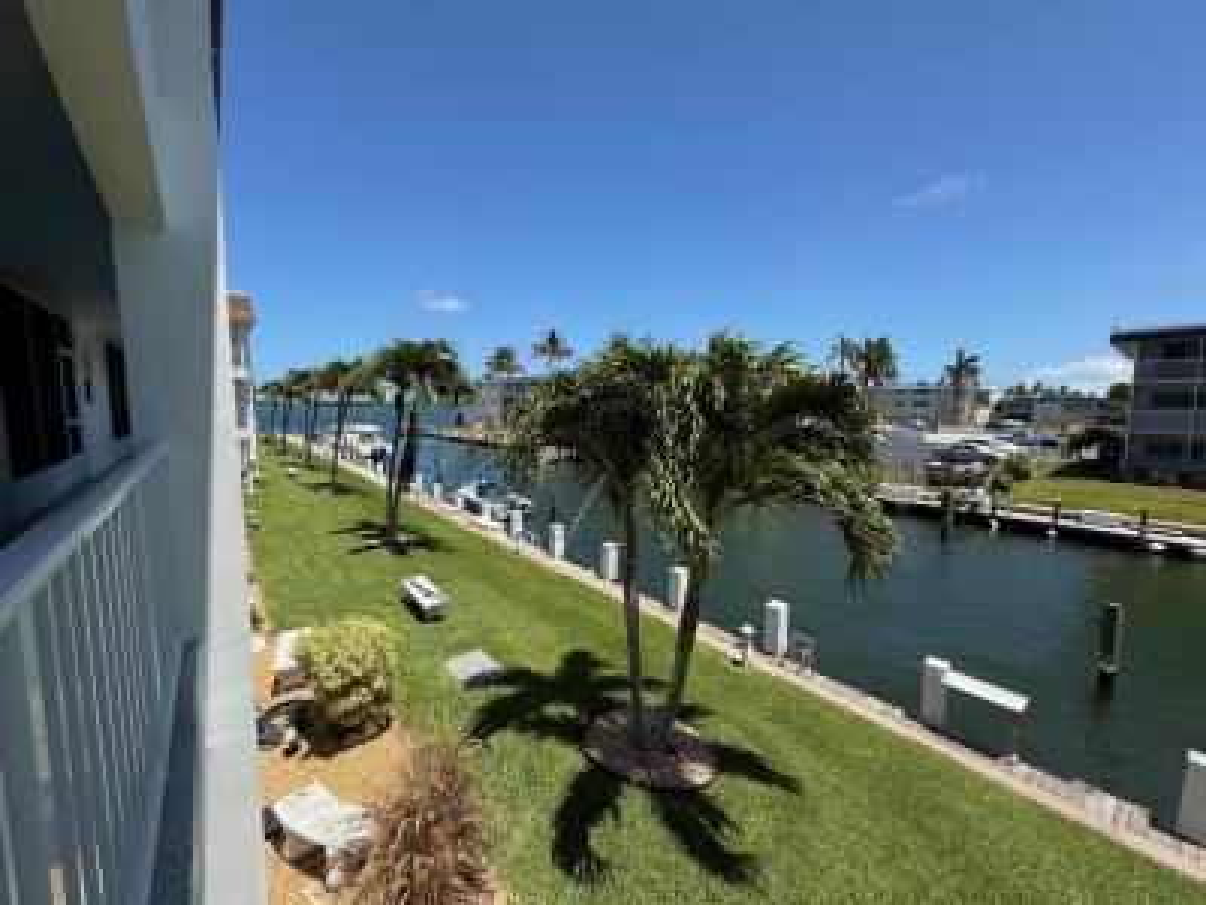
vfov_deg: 85.7
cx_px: 603
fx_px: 488
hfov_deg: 102.1
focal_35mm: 14
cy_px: 452
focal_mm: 2.22
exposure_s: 1/1572
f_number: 2.2
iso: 50
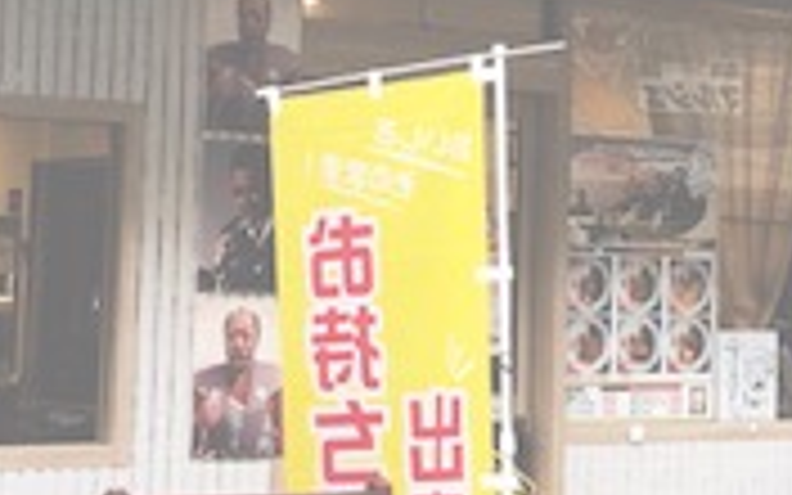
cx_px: 554
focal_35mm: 112
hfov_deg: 18.5
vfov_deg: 11.6
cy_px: 81
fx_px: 2417
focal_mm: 3.99
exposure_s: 1/120
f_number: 1.8
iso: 125
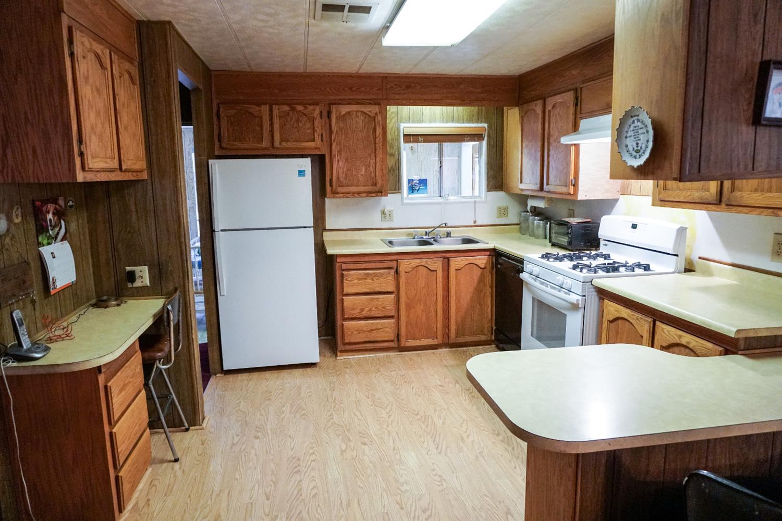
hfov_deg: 73.7
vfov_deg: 53.1
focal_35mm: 24
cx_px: 391
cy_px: 260
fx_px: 521
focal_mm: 16
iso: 2500
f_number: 3.5
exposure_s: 1/160
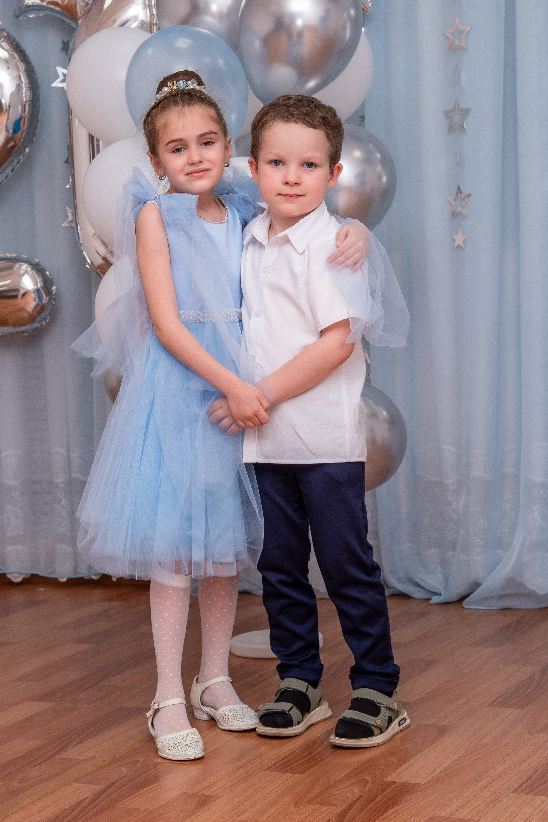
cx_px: 261
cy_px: 382
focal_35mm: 82
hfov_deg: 16.7
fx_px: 1871
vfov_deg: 24.8
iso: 640
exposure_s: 1/160
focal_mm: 66
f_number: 7.1
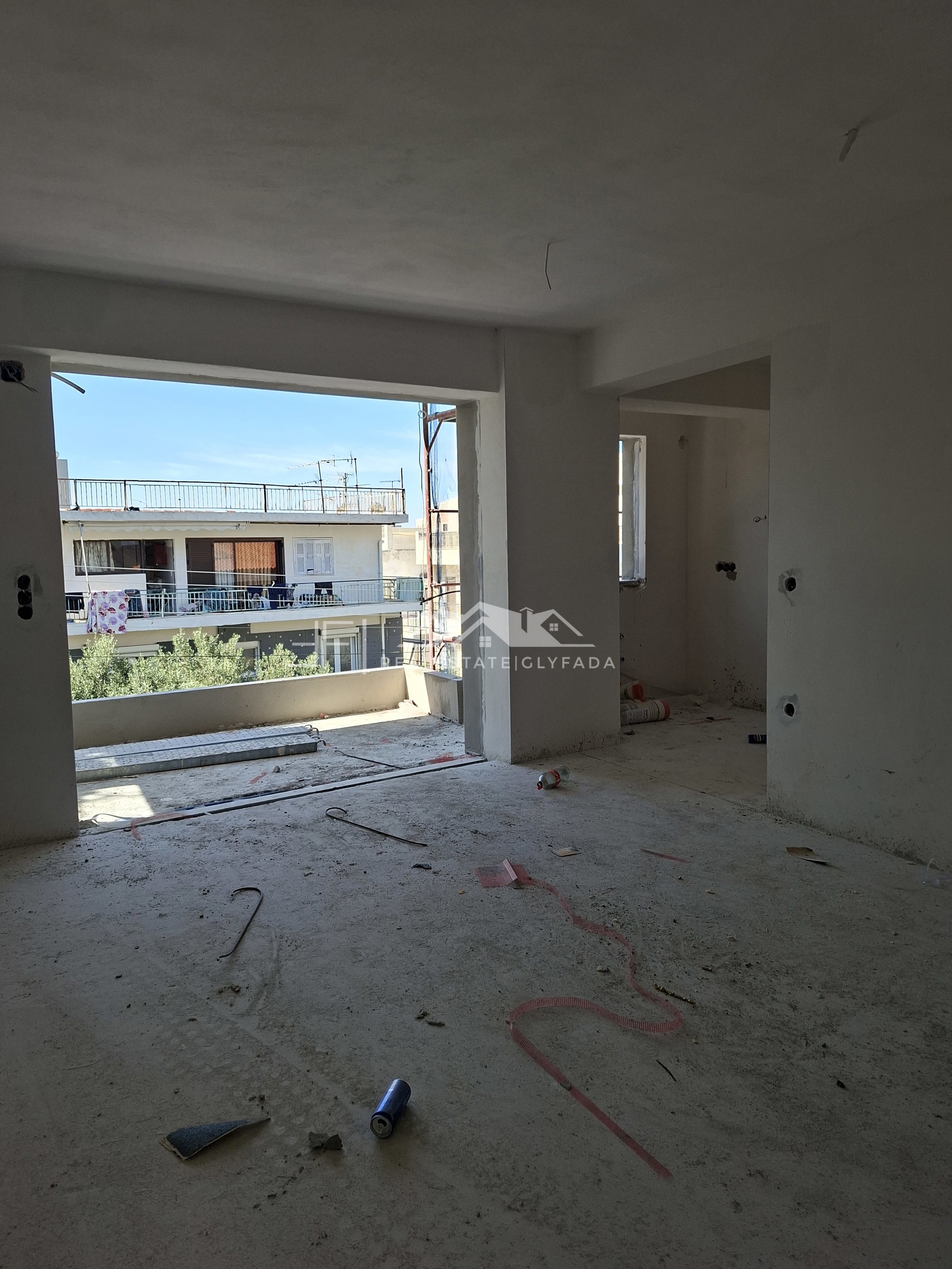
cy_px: 634
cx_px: 476
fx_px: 843
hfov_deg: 58.9
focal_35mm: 23
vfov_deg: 73.9
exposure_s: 1/641
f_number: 1.8
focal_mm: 5.54
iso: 50
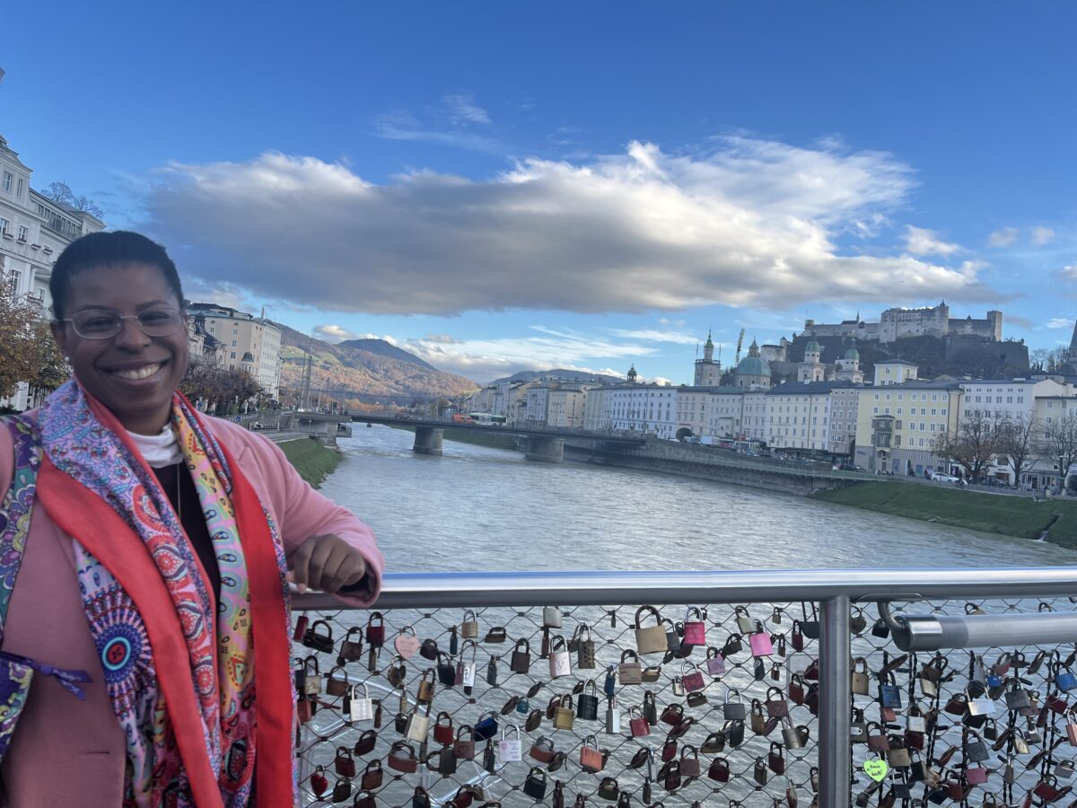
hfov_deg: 67.3
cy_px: 404
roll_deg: -4.1
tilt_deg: +3.2
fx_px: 809
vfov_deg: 53.1
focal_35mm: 26
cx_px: 538
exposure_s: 1/967
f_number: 1.6
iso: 50
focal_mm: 5.1
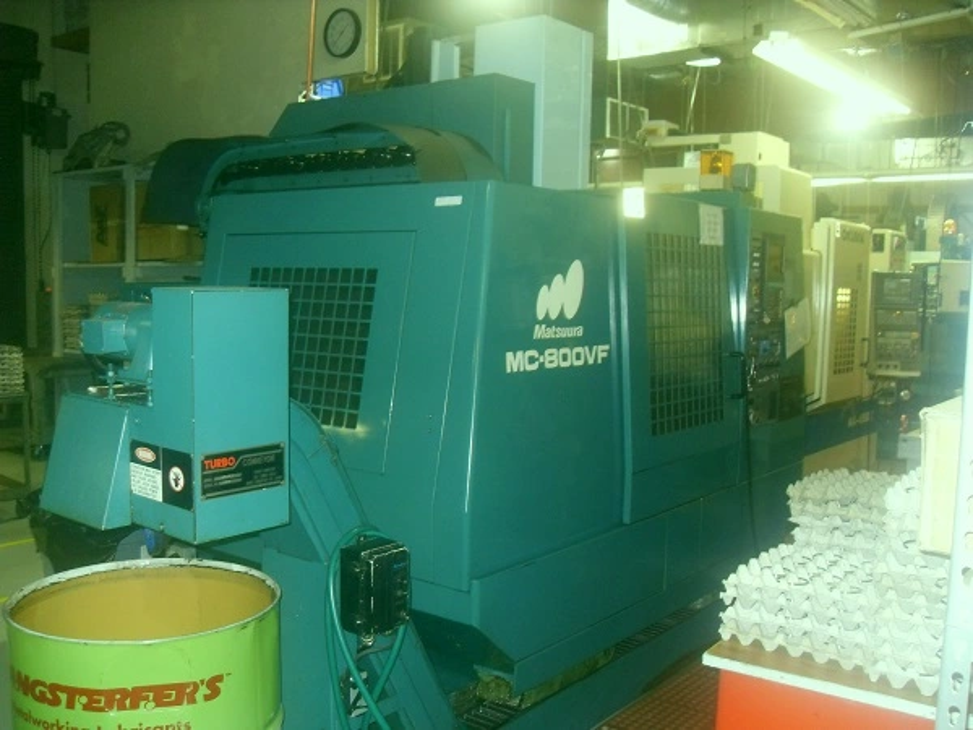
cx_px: 486
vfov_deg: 41.8
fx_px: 956
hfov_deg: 54.0
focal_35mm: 34
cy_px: 365
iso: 240
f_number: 2.8
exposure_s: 1/45
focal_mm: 6.3
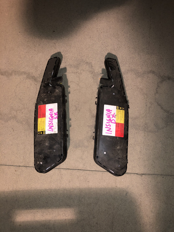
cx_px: 87
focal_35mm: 28
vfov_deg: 63.4
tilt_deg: -75.9
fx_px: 188
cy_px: 116
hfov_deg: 49.7
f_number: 1.8
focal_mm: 4
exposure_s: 1/17
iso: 32
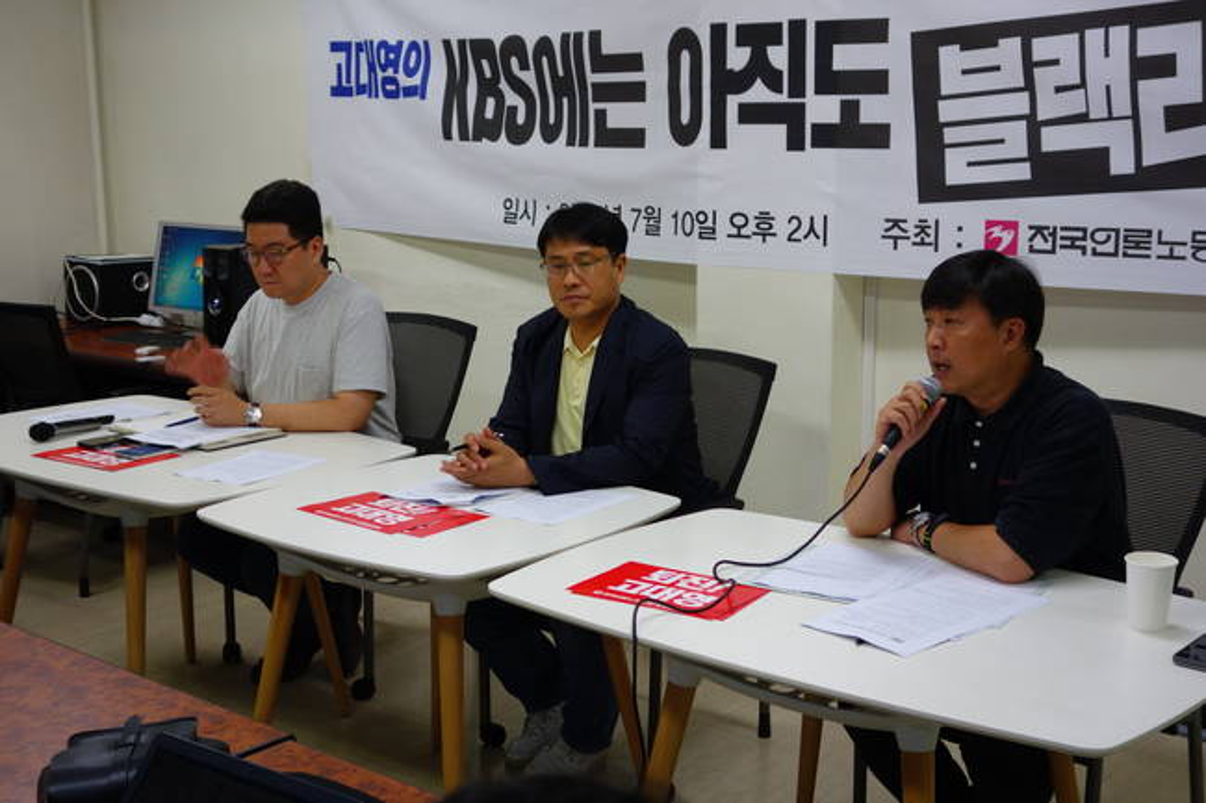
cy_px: 402
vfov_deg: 27.5
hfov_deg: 40.4
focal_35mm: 49
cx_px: 603
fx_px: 1641
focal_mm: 18.02
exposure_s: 1/50
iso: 320
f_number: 3.2
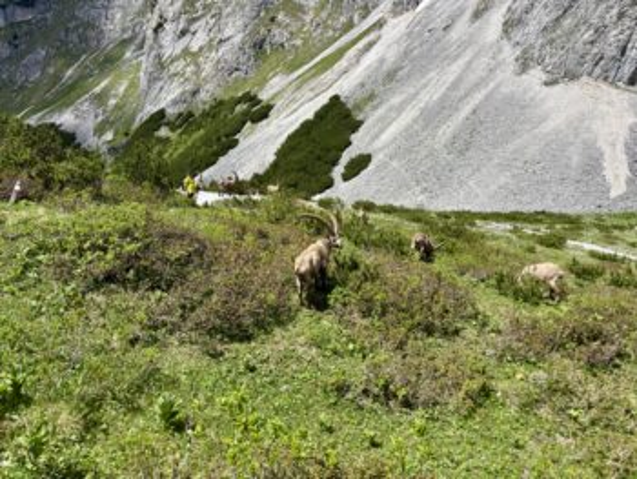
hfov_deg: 67.3
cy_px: 240
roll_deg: +0.3
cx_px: 318
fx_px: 479
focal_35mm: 26
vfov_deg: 53.1
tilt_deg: -17.5
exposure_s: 1/2857
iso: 50
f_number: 1.6
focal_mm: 5.96
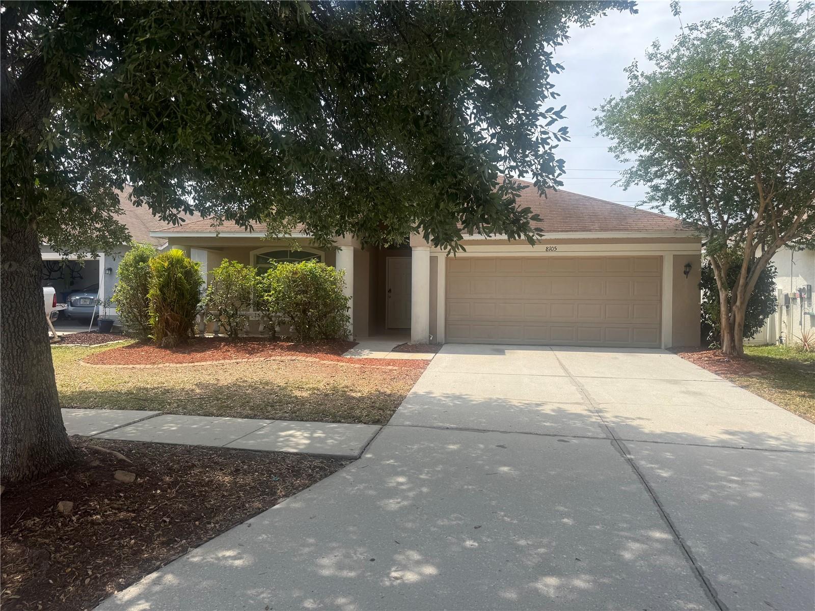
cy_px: 306
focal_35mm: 24
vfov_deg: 56.8
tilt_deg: -1.1
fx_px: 565
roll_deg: -0.5
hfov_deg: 71.6
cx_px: 408
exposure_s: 1/2604
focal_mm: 6.76
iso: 80
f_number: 1.78
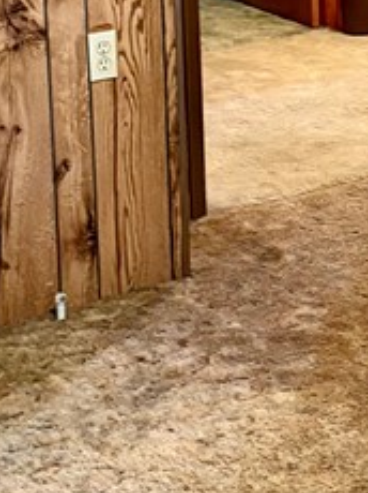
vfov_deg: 16.8
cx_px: 400
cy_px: 51
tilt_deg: -11.3
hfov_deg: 12.5
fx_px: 1647
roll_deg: +1.0
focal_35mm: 116
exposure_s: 1/30
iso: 640
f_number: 1.6
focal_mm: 5.96
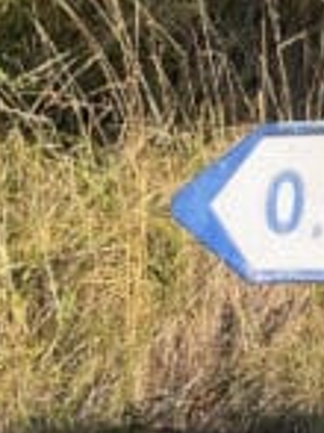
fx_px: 2262
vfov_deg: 9.4
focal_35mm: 181
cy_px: -713
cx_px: 878
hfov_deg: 7.5
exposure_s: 1/1195
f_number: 1.6
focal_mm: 4.2
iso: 32
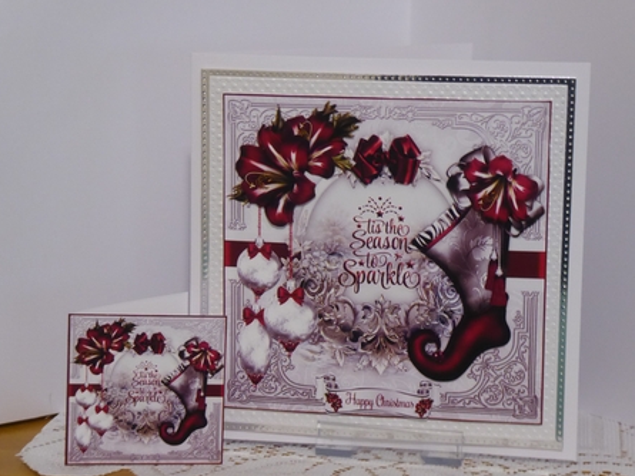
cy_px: 237
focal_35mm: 99
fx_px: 1817
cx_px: 317
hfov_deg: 19.8
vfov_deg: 14.9
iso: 800
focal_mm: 16.1
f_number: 4.9
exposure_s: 1/8
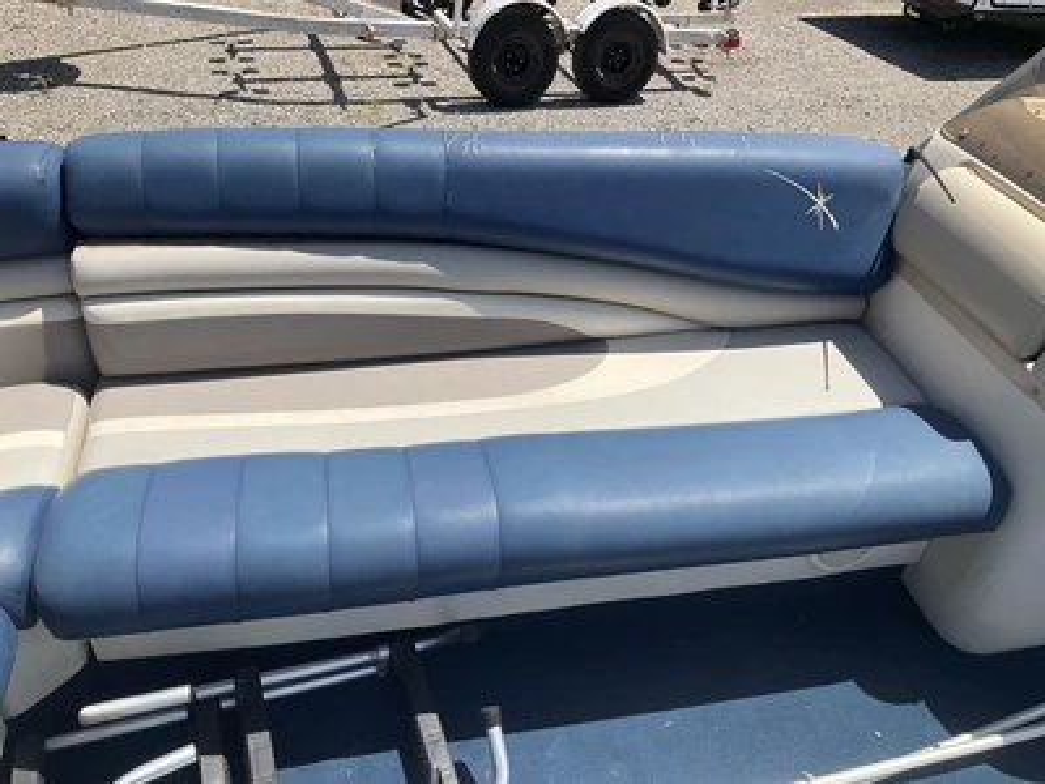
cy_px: 392
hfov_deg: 61.7
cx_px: 522
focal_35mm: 29
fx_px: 875
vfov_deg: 48.2
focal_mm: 3
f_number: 1.8
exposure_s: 1/1912
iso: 25
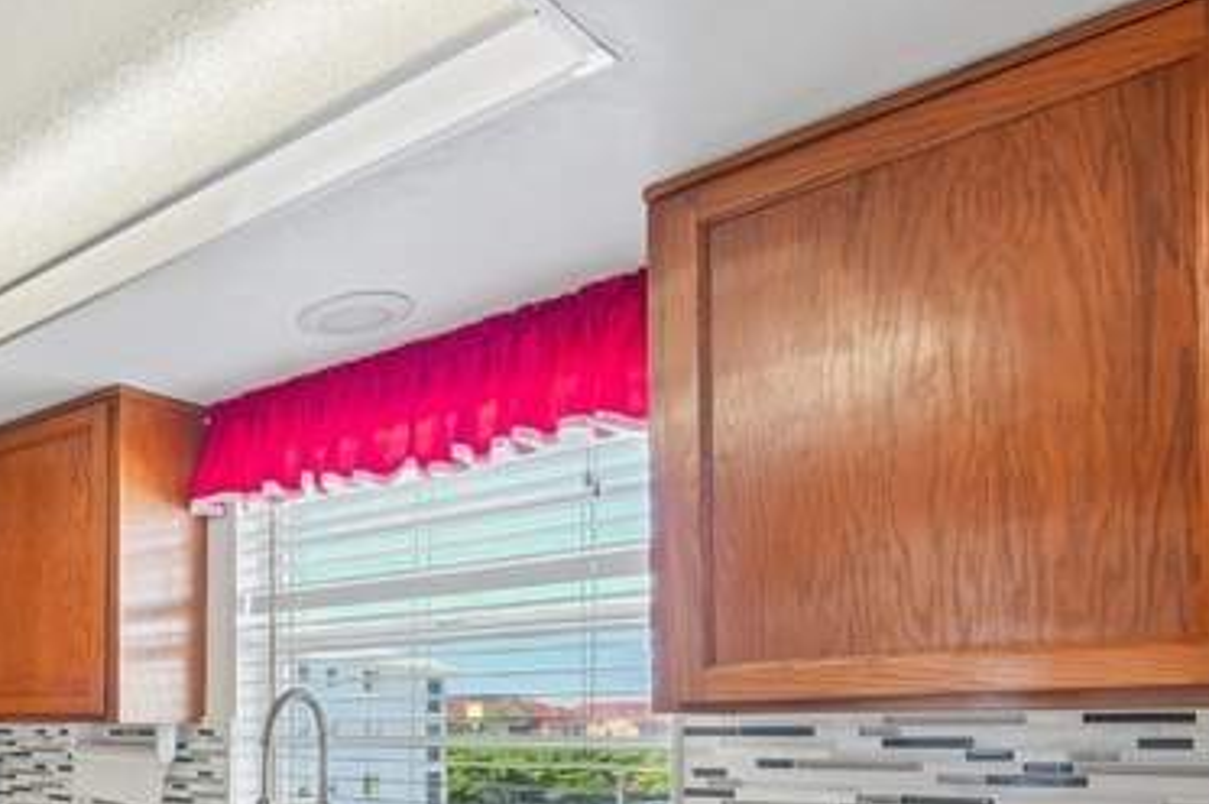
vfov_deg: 39.9
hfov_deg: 49.0
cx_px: -36
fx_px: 1007
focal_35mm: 30
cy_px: 742
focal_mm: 14
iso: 400
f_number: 8
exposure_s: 1/20
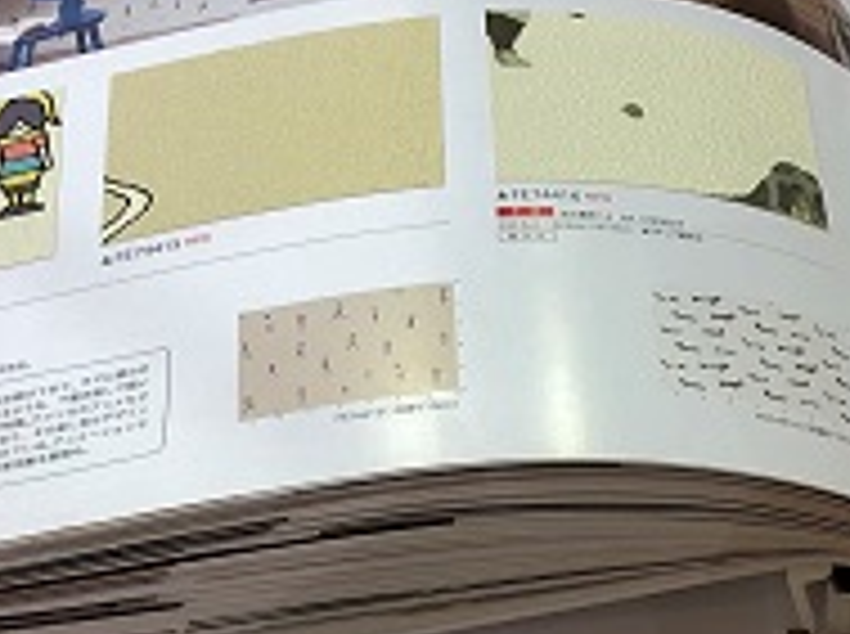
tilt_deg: -56.0
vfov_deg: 13.9
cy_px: 859
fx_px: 2475
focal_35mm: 101
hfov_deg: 19.0
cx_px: 828
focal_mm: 3.99
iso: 25
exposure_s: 1/40
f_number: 1.8
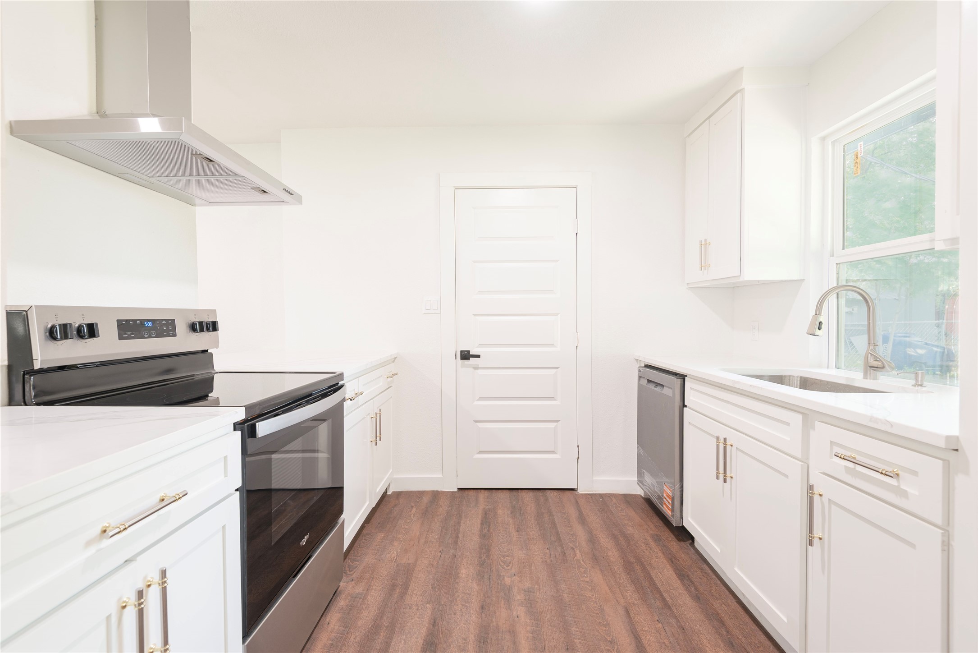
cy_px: 326
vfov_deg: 73.8
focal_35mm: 16
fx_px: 435
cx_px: 489
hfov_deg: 96.7
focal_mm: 16
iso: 100
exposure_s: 1/2.5
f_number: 7.1
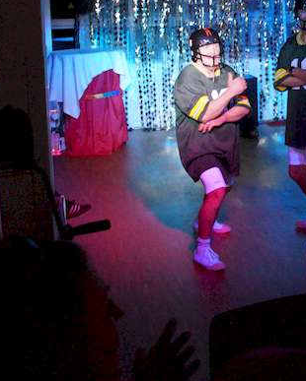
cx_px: 388
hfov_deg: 20.9
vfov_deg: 27.8
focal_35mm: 67
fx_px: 758
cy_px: 80
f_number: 3.5
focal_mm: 18
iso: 3200
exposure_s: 1/60
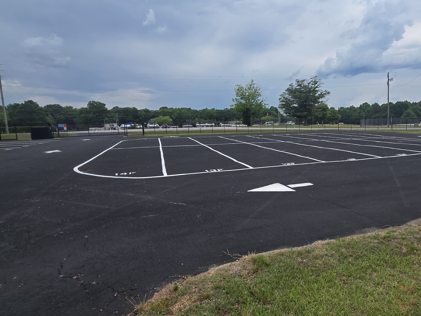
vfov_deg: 61.1
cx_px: 272
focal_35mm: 22
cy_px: 155
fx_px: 268
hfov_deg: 74.6
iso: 50
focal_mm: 2.2
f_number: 2.2
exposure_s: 1/2378
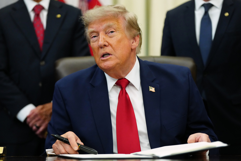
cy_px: 80
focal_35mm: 115
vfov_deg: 11.9
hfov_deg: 17.8
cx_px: 120
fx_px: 770
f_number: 2.8
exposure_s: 1/500
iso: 4000
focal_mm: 115
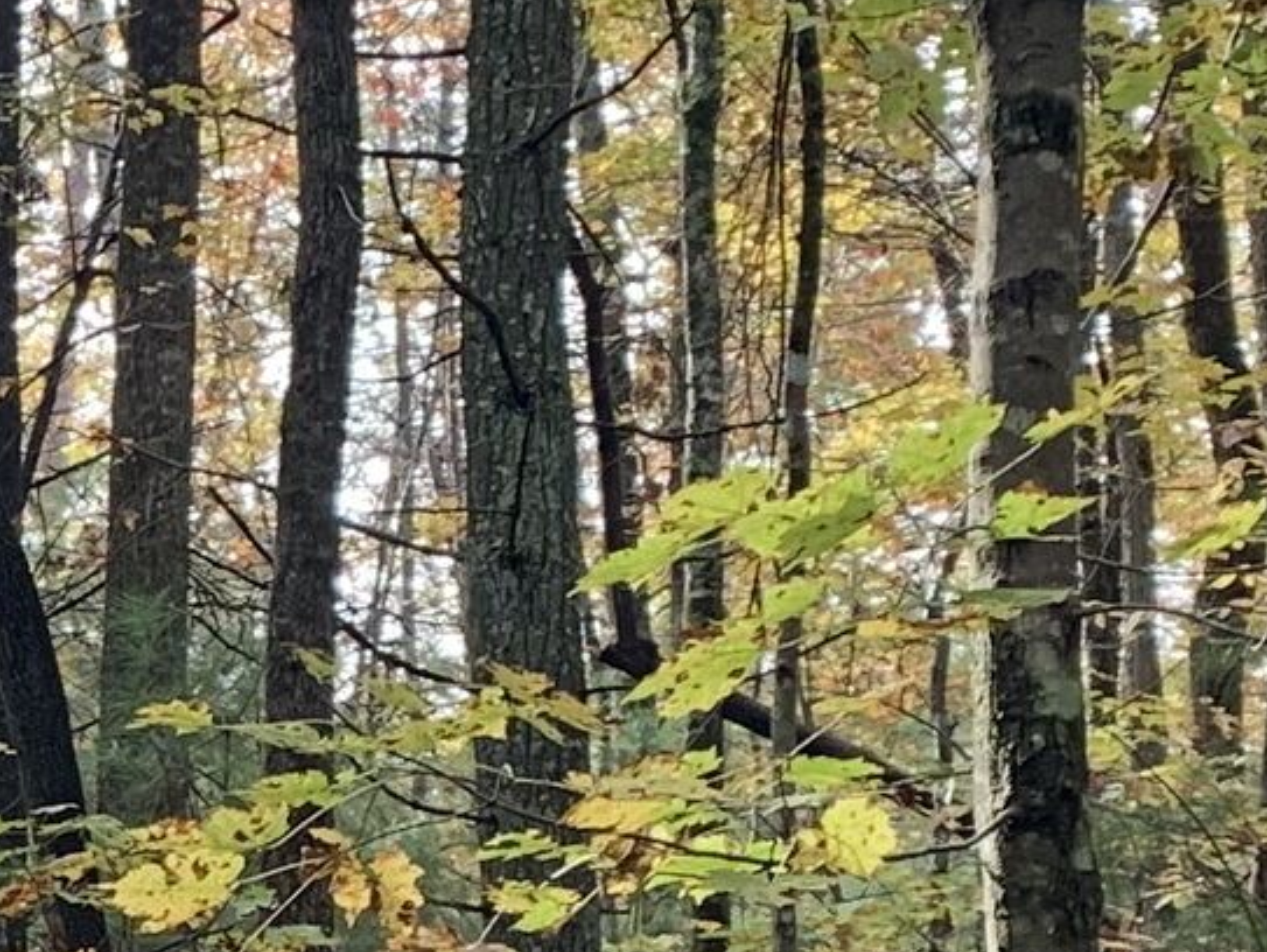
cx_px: -616
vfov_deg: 9.9
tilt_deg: +5.9
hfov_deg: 12.7
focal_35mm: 147
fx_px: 5384
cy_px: 1323
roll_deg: -2.2
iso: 64
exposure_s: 1/121
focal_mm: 4.25
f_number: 1.8
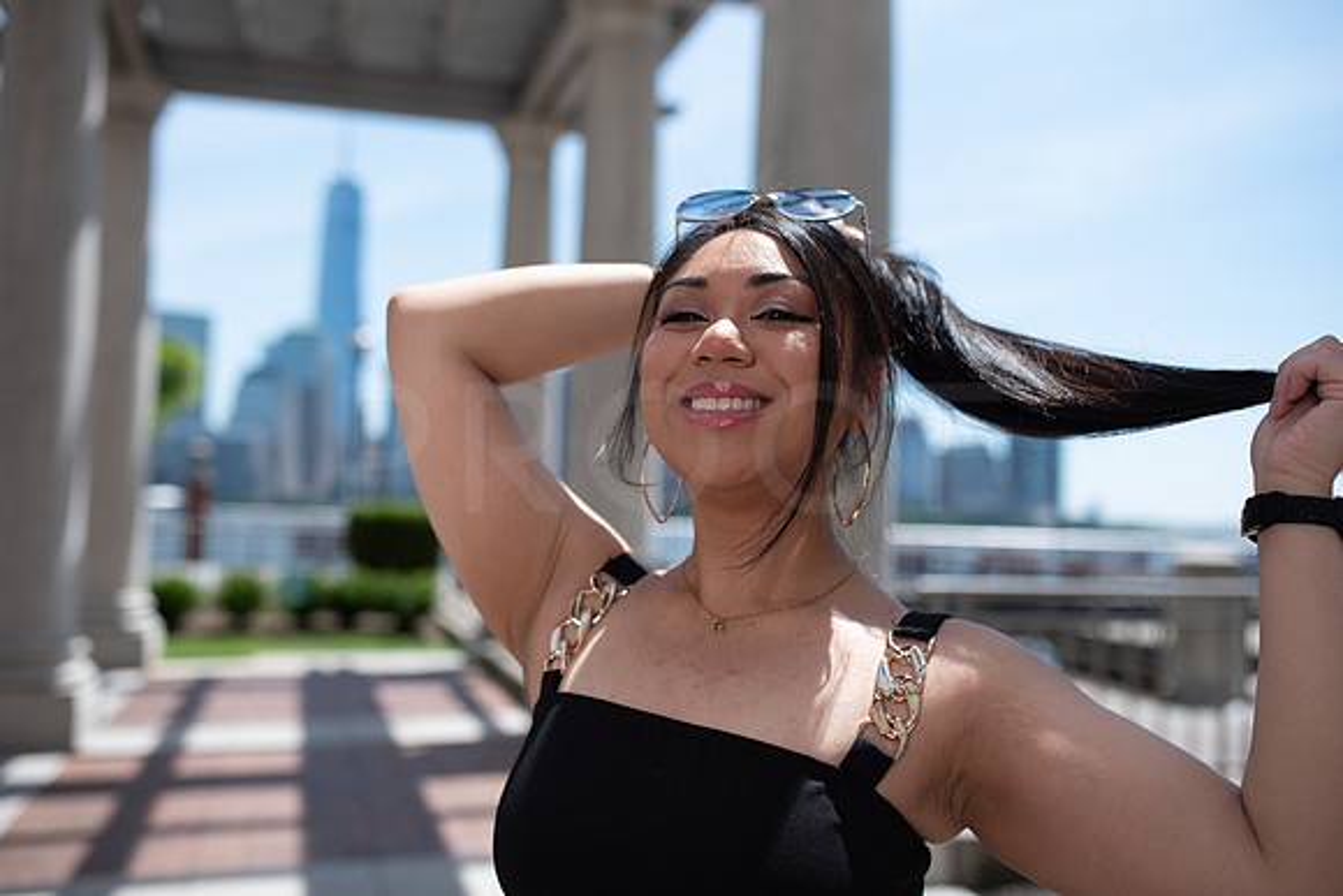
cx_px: 672
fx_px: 1306
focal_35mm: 35
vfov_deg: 37.9
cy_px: 448
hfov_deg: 54.4
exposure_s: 1/2000
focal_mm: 35
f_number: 2.5
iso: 100
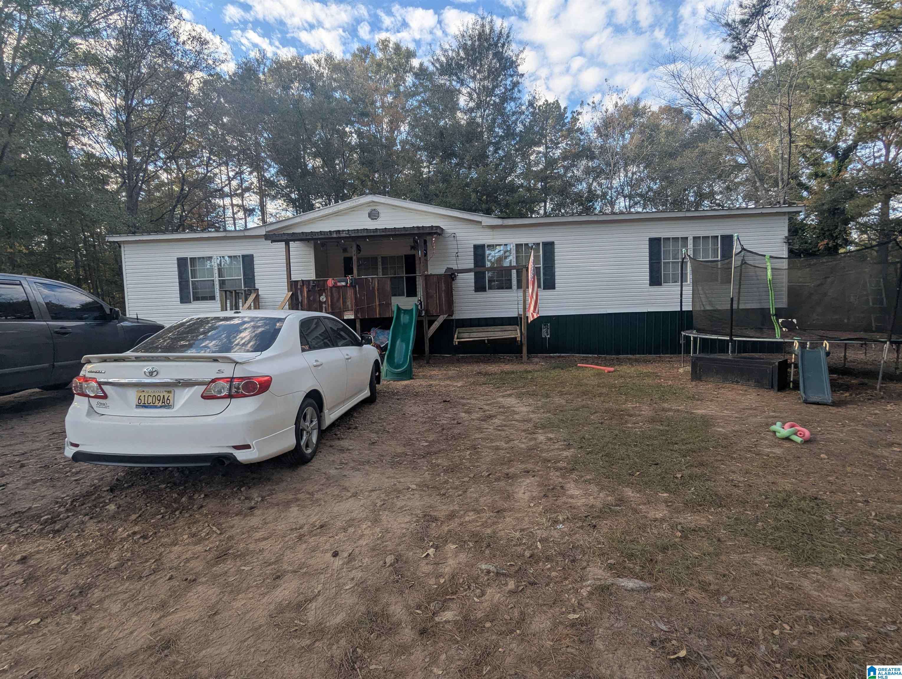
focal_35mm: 16
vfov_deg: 78.2
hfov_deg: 94.4
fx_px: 418
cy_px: 340
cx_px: 451
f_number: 2.2
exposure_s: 1/417
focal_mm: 2.35
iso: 45
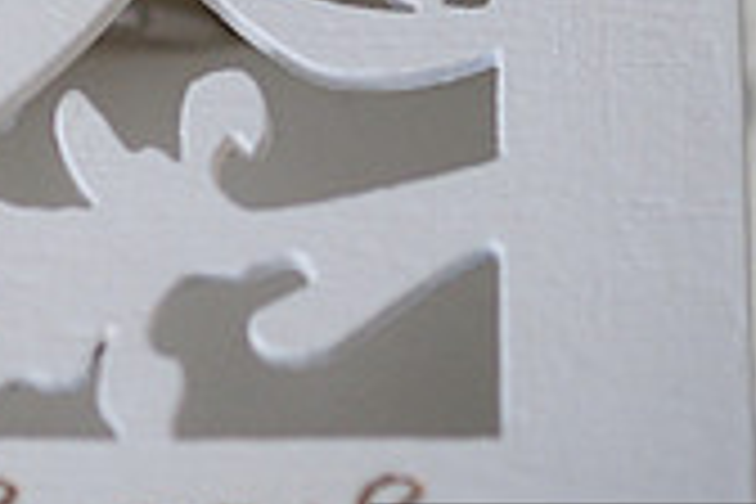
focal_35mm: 310
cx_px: -130
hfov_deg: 6.6
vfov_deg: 4.4
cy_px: -83
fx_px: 6509
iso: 640
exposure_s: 1/125
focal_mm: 60
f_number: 2.4
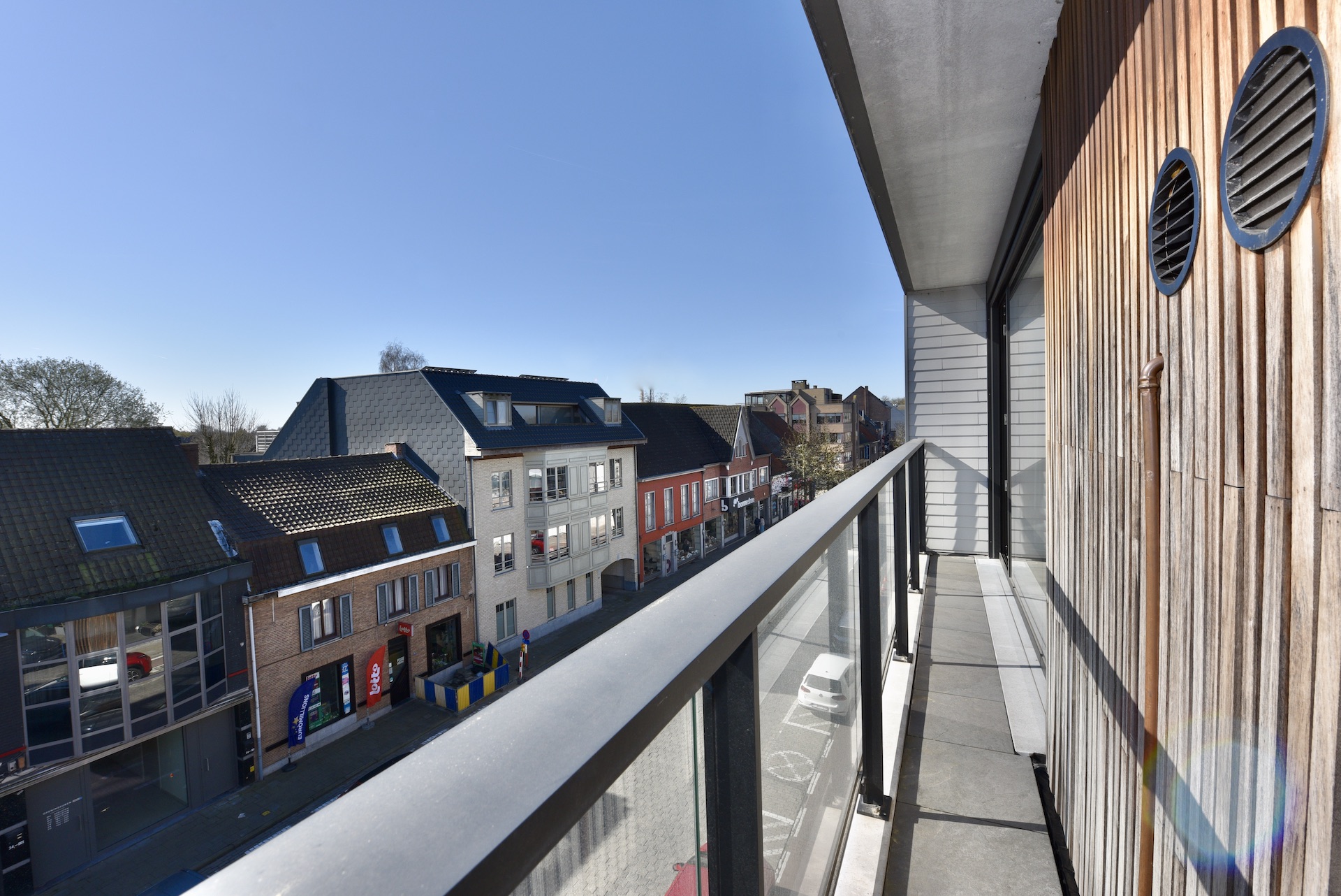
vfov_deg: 77.4
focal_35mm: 15
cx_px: 670
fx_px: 559
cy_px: 448
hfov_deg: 100.4
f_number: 14
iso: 200
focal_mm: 15
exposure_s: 1/200
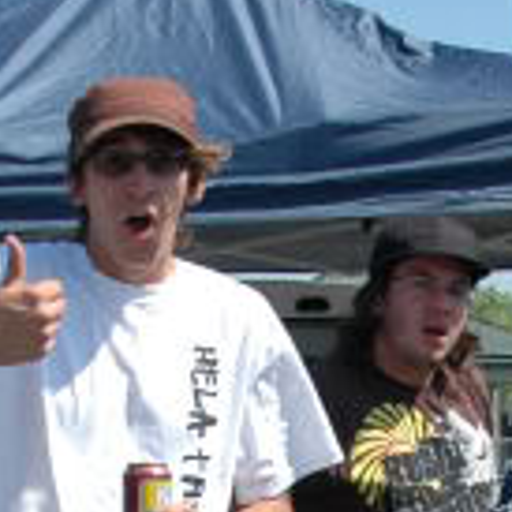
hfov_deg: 11.8
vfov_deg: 11.4
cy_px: 695
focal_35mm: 148
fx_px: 2477
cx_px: 299
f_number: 4.5
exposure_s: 1/1000
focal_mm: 22
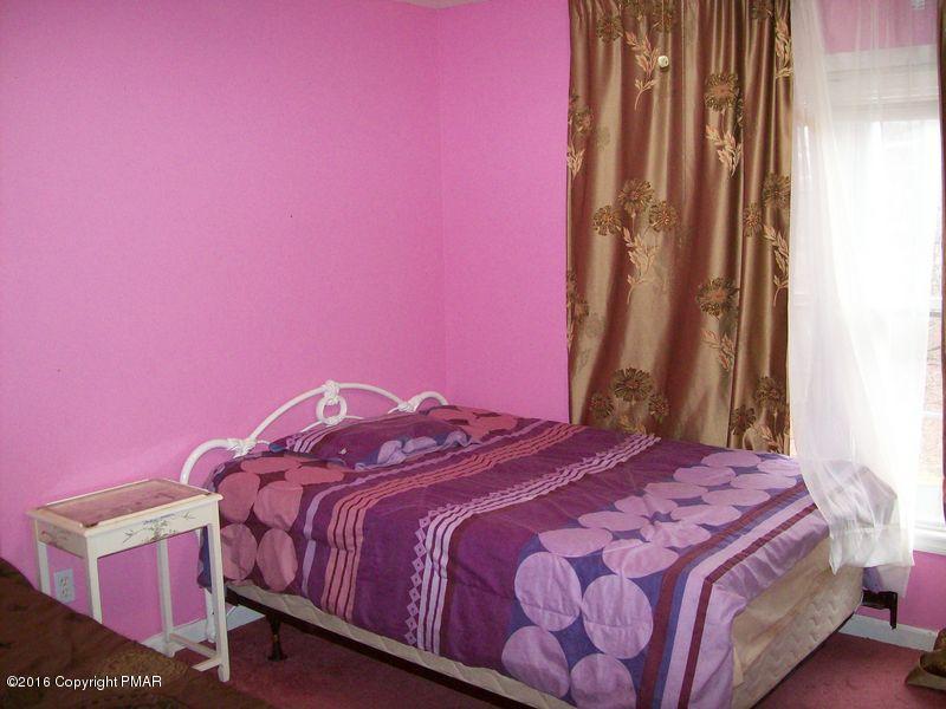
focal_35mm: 36
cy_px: 354
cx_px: 473
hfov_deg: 51.4
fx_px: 984
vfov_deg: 39.7
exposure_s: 1/64
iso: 200
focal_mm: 6
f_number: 2.7
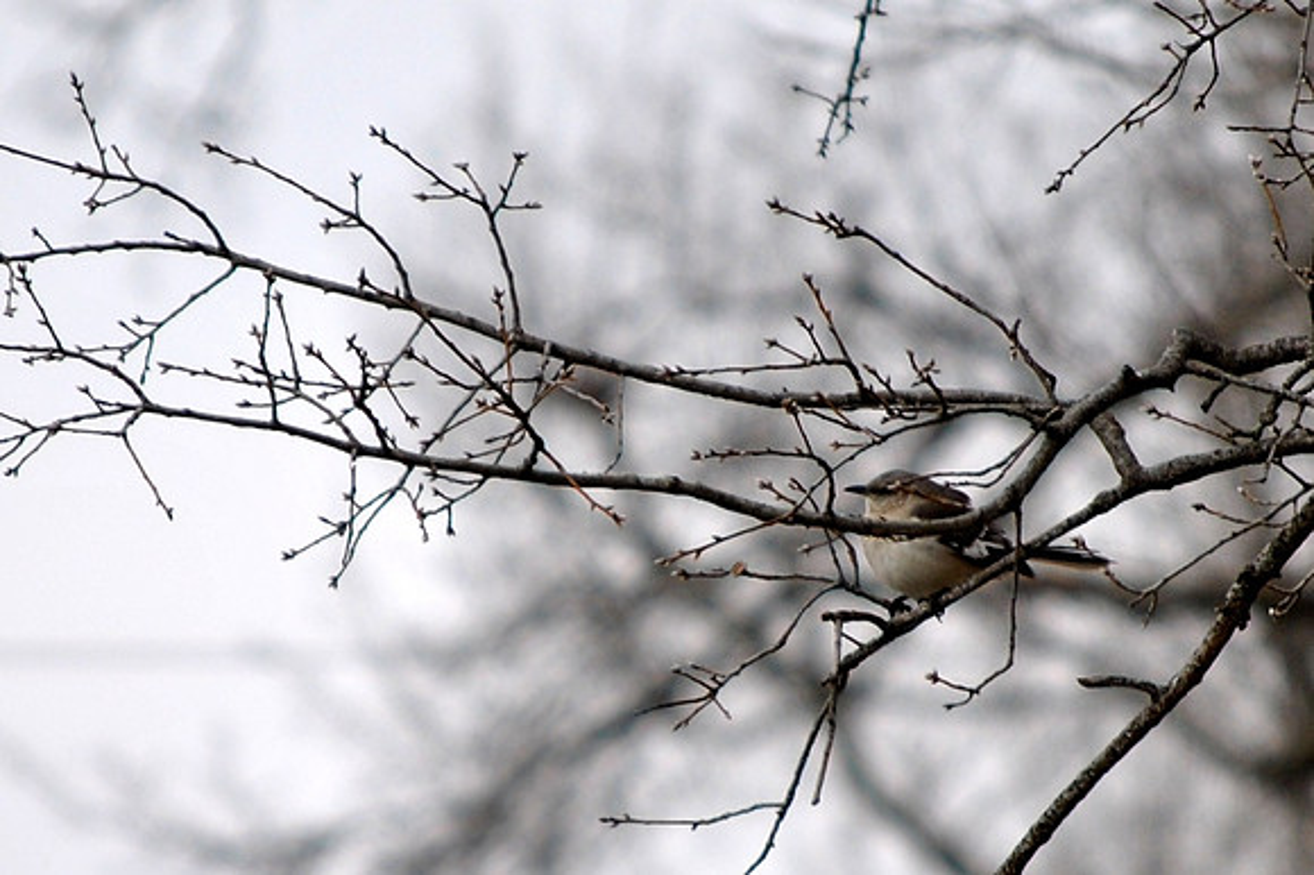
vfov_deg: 4.6
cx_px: 657
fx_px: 10943
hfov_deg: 6.9
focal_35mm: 300
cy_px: 438
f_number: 5.6
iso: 200
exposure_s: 1/640
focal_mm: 200
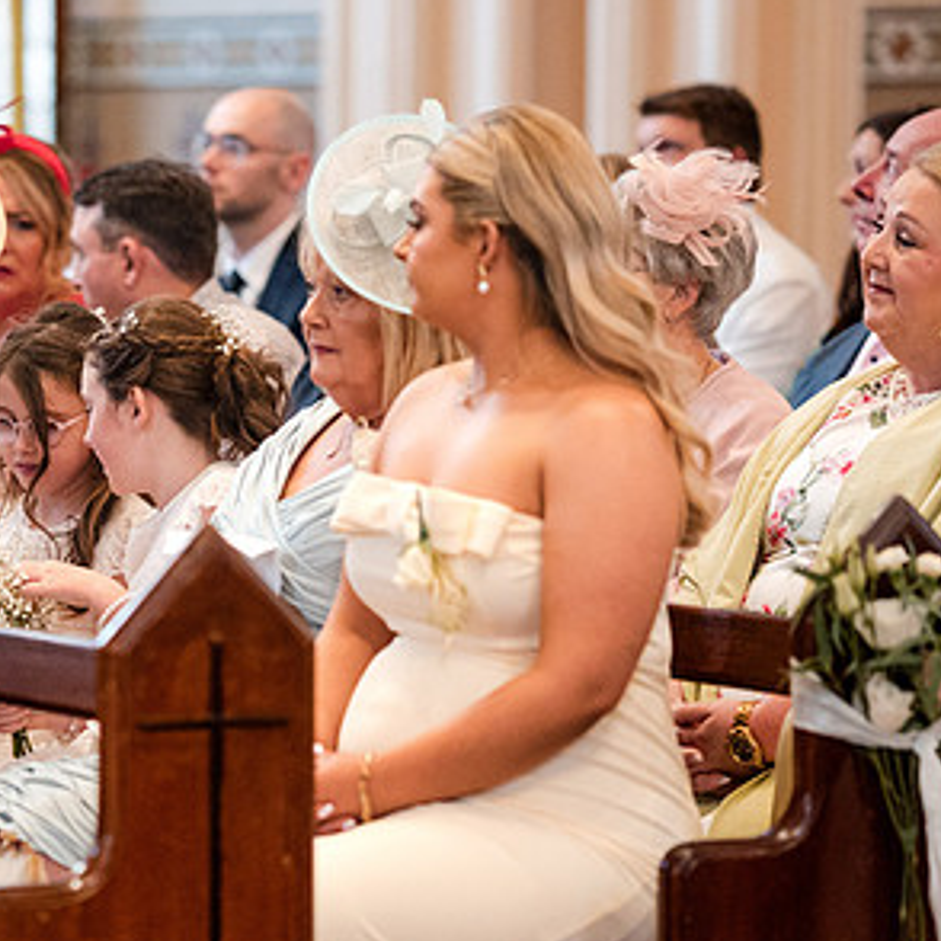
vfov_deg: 8.2
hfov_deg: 8.2
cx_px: 90
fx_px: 6551
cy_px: 559
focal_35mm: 213
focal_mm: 85
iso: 3200
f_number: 1.4
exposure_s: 1/500
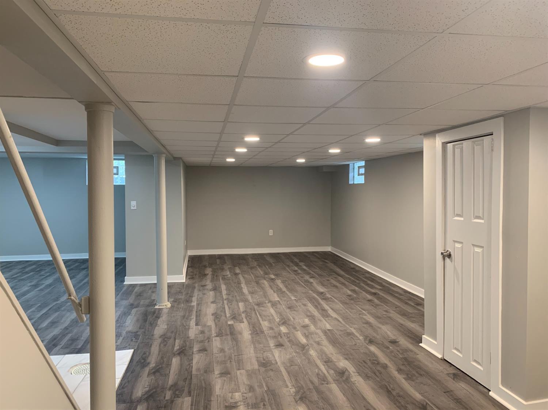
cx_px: 274
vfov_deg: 53.0
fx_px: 411
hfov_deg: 67.3
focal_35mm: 26
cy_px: 205
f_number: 1.8
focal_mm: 4.25
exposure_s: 1/60
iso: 160
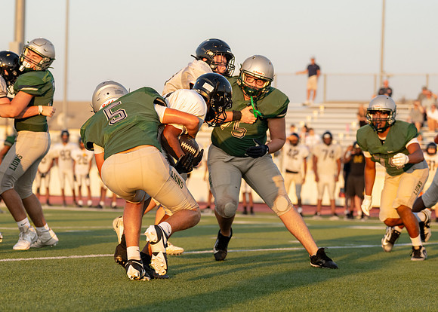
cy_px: 174
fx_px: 1946
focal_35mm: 156
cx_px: 107
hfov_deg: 12.8
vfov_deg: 9.2
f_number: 2.8
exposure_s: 1/1600
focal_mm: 85
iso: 320
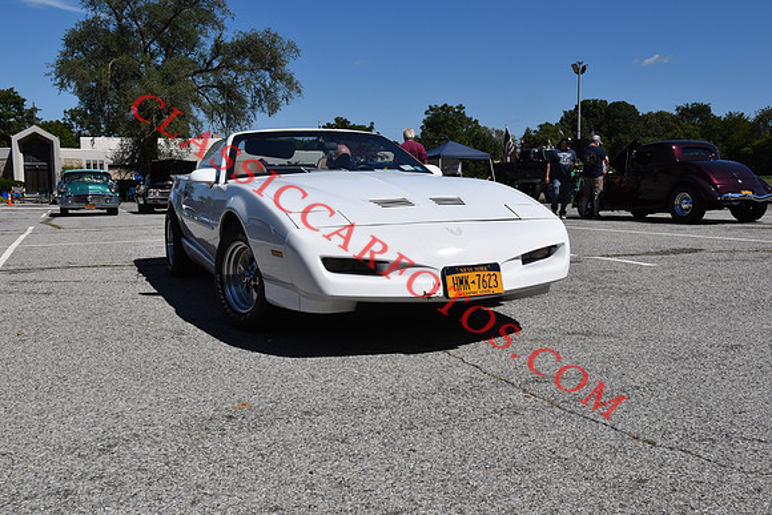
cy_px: 258
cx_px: 386
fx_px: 772
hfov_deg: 53.1
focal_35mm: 36
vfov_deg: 36.9
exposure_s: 1/500
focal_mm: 24
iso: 200
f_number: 11
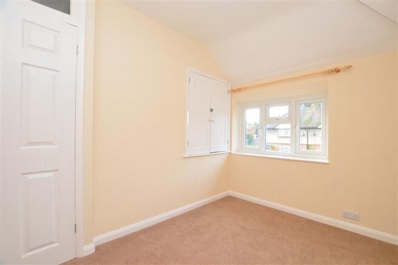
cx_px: 199
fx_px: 166
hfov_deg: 100.4
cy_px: 132
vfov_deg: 77.3
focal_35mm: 15
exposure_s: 1/50
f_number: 5.6
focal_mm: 10
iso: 400
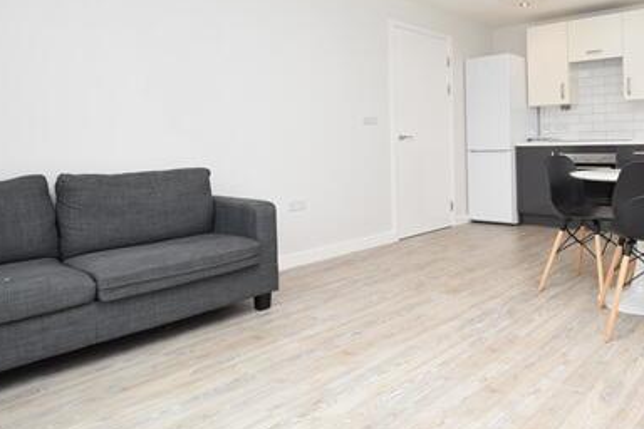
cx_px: 485
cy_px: 151
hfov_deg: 66.9
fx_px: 447
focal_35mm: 25
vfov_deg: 50.6
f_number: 5.6
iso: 640
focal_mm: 10
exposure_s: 1/125
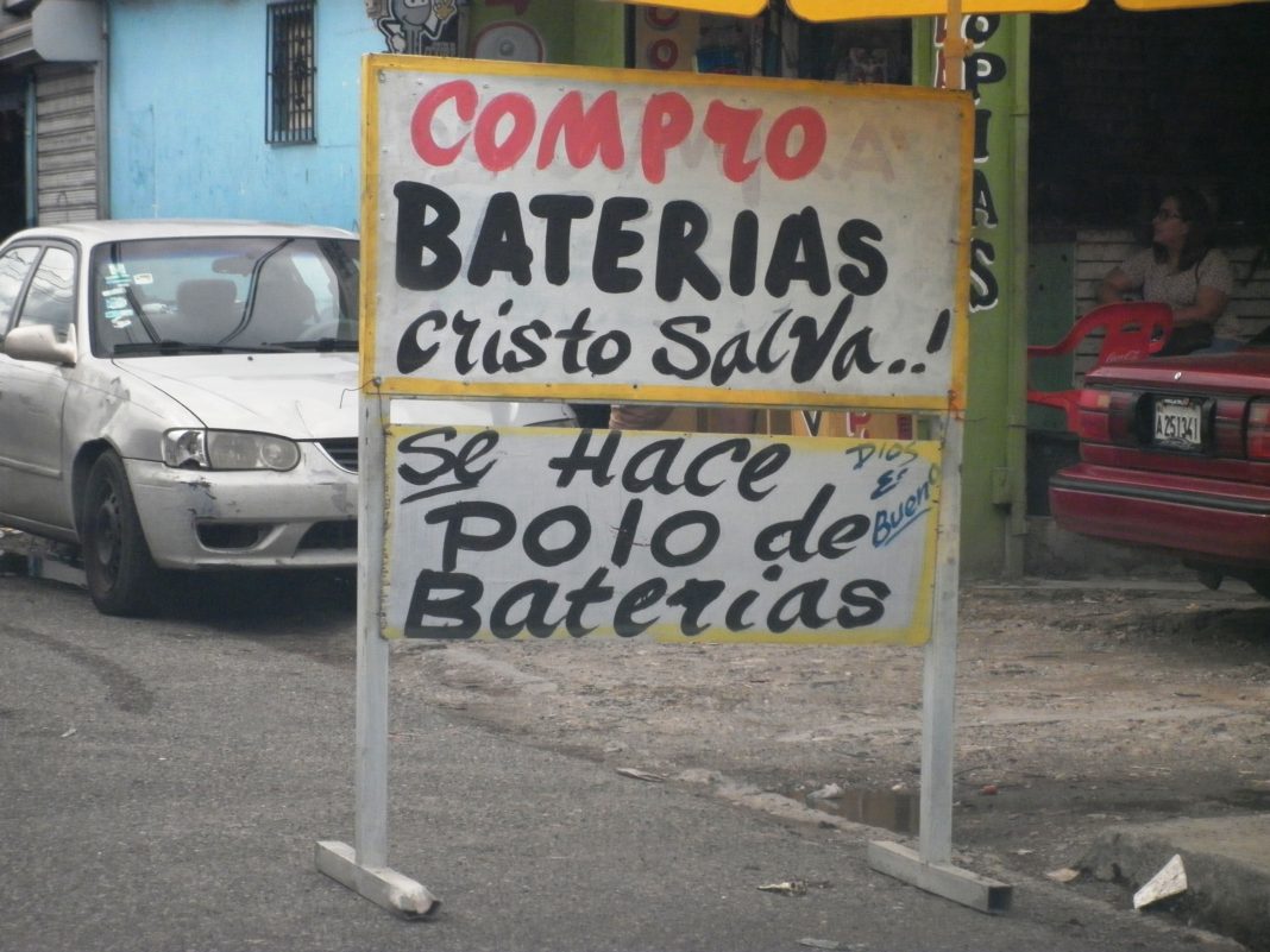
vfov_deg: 13.2
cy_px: 476
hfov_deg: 17.6
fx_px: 4109
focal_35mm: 112
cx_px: 635
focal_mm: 20
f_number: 6.2
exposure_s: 1/125
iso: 250
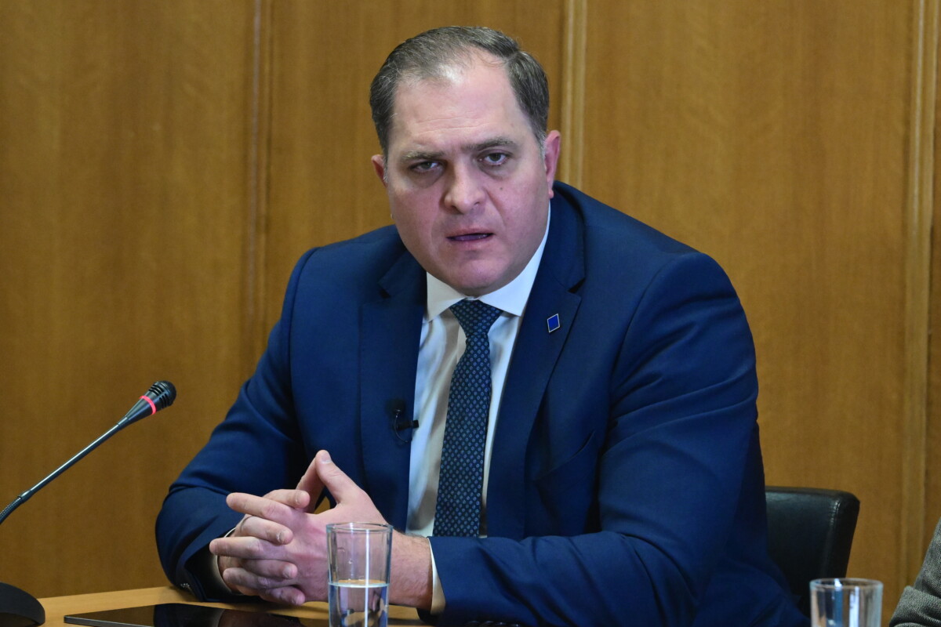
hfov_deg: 9.1
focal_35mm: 225
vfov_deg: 6.1
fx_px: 5881
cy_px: 314
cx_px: 470
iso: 6400
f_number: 5.6
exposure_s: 1/320
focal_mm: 150
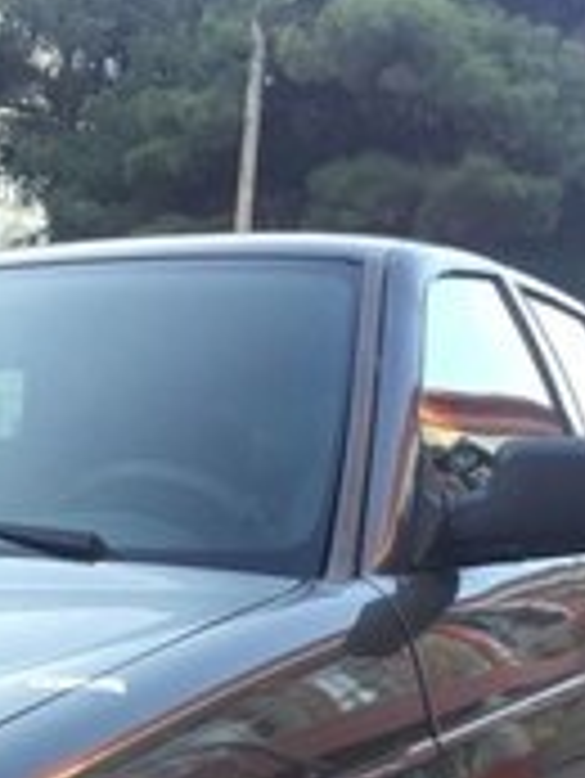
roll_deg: -1.9
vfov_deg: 21.6
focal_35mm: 83
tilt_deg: -13.1
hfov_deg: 17.3
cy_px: 962
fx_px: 1868
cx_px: -40
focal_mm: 4.15
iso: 40
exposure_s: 1/100
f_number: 2.2
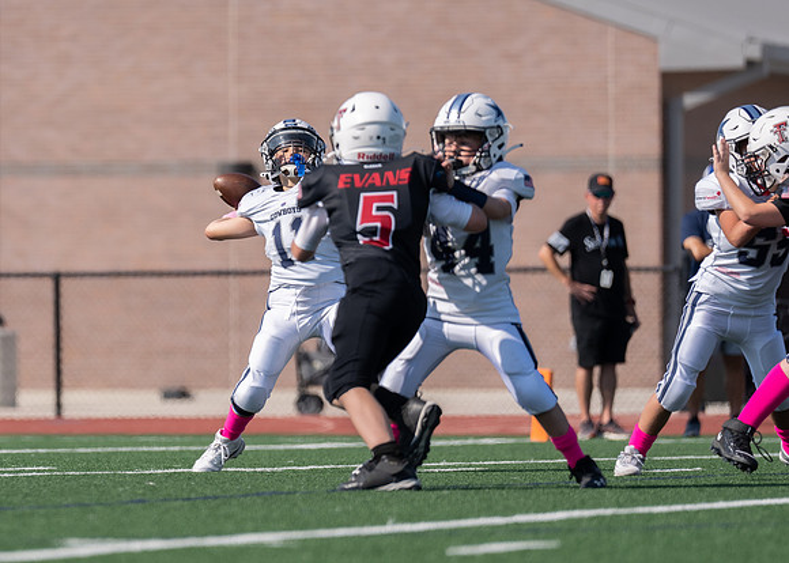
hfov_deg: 5.3
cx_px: 117
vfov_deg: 3.8
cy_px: 227
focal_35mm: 379
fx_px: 8492
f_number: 2.8
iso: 100
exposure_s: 1/2500
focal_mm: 200
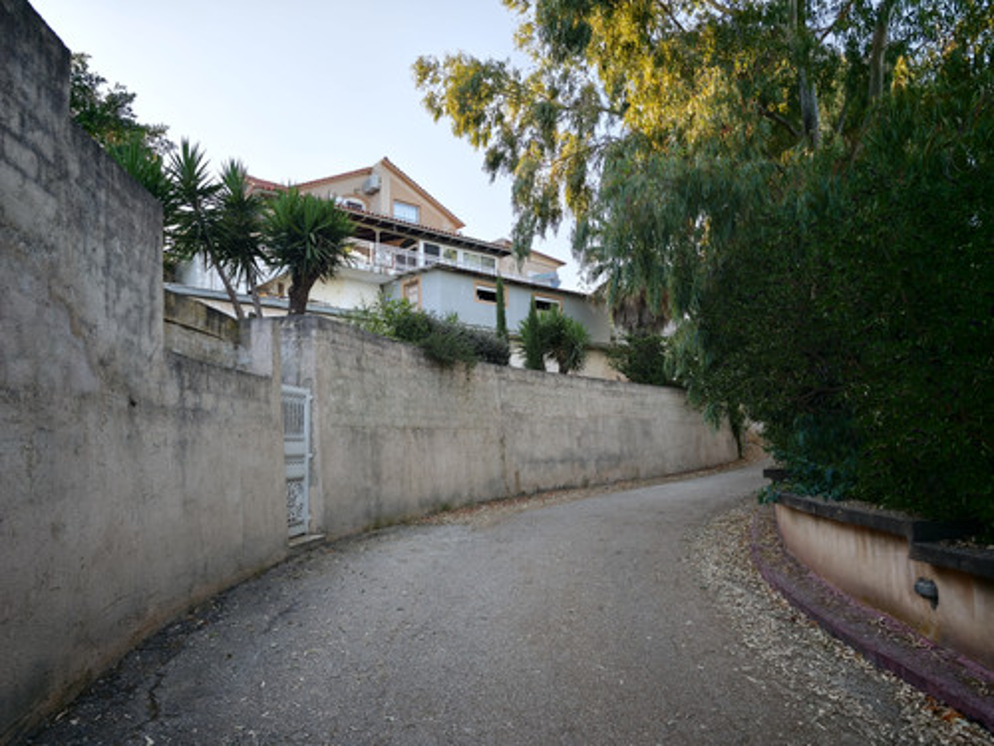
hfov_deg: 73.9
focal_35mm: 23
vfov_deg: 58.9
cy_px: 373
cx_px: 497
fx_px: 660
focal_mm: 8.71
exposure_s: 1/2315
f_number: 1.67
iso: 50
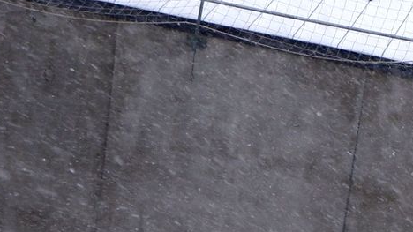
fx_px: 3066
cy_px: 722
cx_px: 781
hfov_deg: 7.4
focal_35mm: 280
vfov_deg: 4.2
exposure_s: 1/140
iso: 200
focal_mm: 33.3
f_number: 8
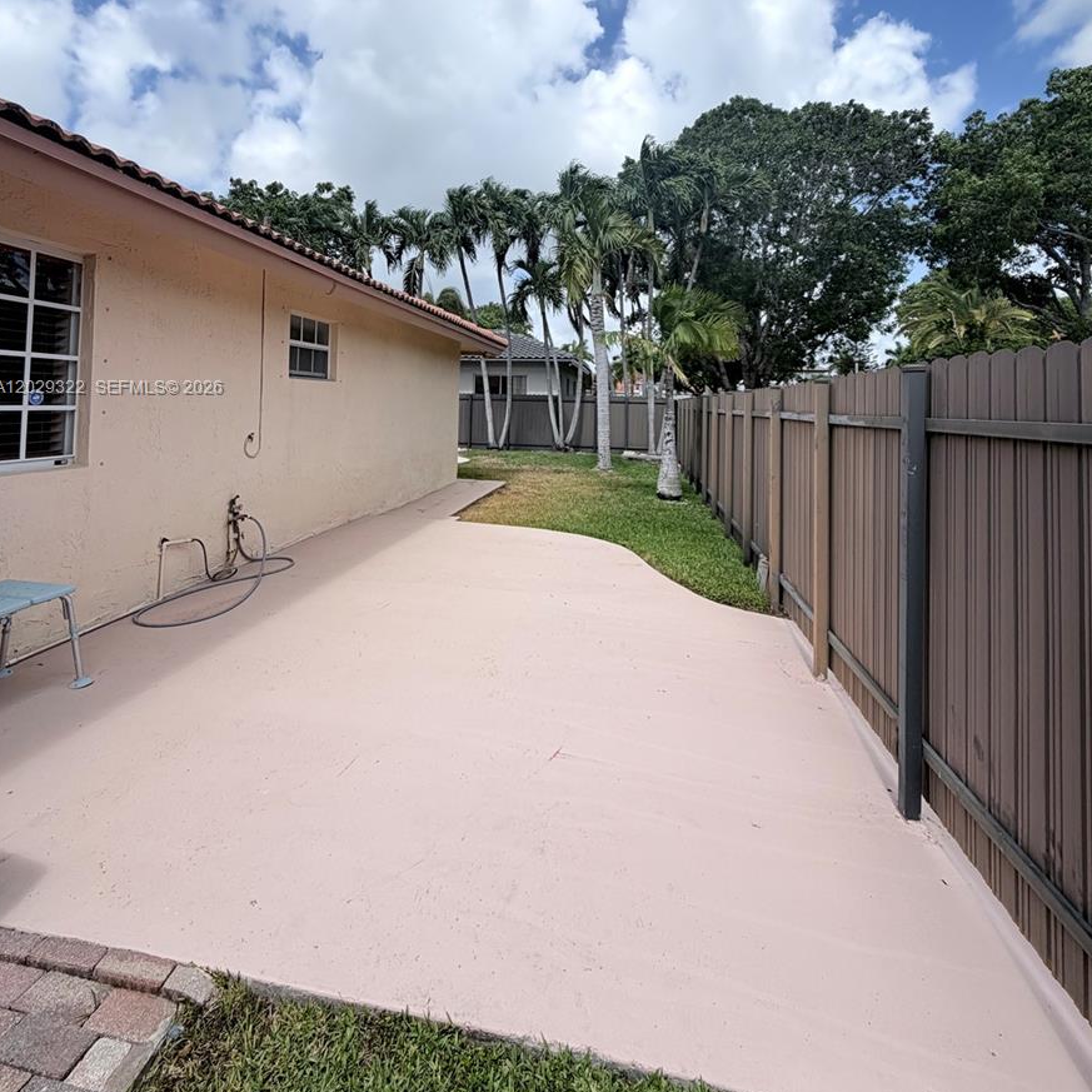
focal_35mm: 17
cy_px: 389
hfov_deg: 84.0
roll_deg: -1.6
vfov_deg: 81.9
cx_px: 554
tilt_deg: +1.9
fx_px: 607
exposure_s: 1/502
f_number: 2.2
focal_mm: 2.22
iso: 50
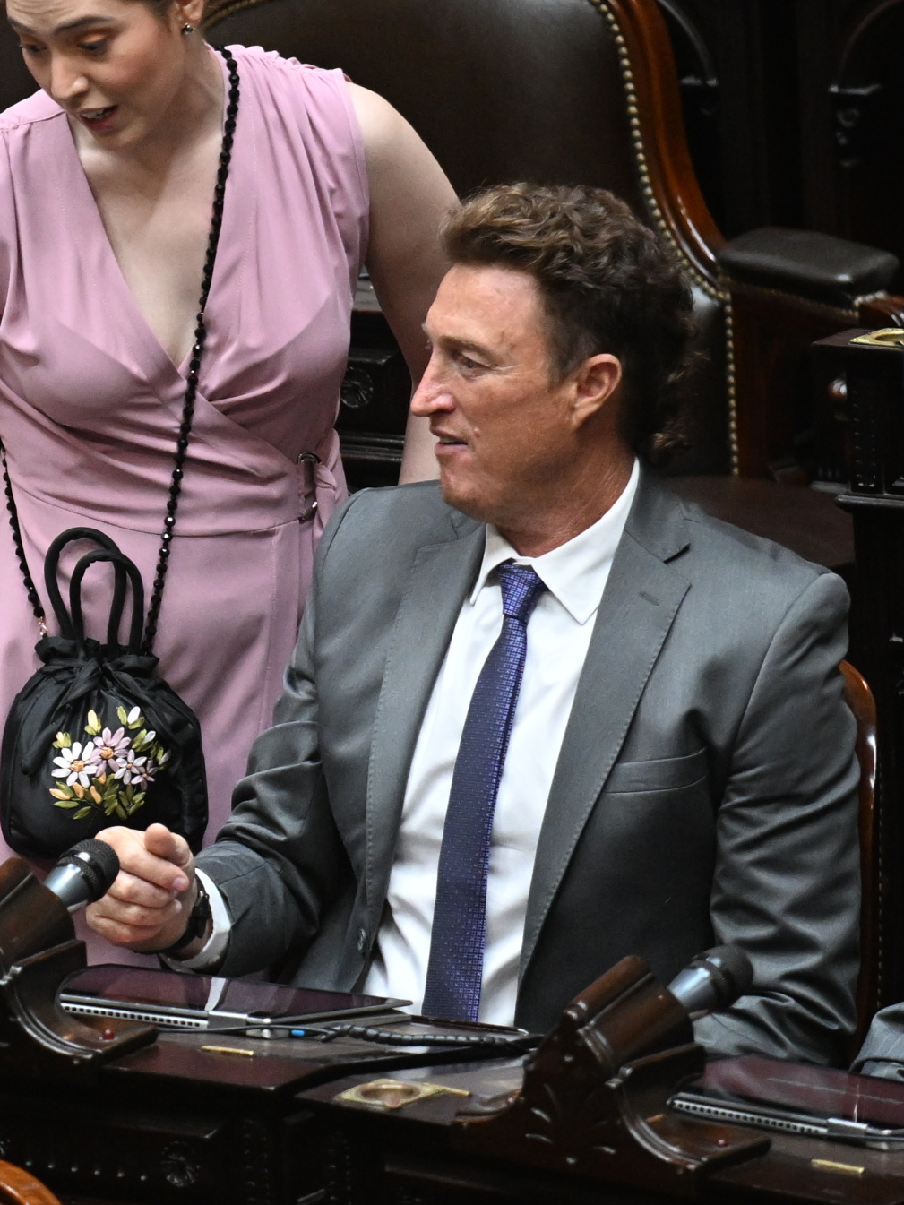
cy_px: 394
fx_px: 19566
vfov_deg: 3.5
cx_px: -334
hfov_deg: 2.6
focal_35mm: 562
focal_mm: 175
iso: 3200
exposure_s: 1/320
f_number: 2.8
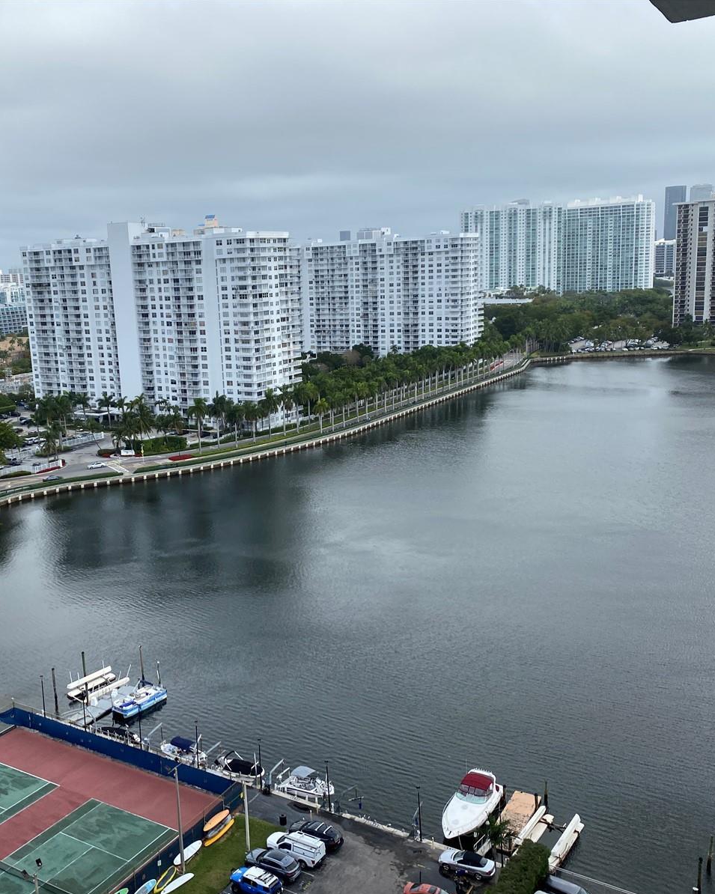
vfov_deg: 52.8
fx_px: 899
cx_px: 263
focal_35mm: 34
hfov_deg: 43.0
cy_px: 448
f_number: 1.8
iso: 32
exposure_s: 1/2268
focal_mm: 4.25
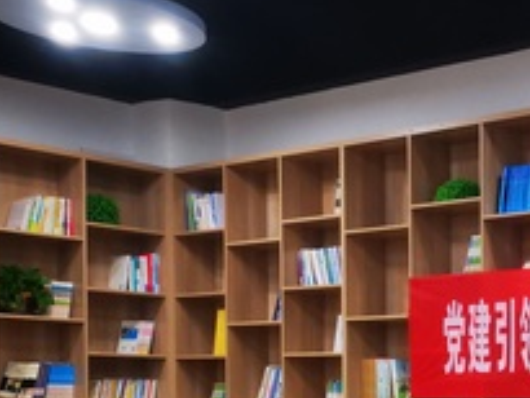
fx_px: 1210
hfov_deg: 21.9
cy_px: 452
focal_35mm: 79
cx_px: 716
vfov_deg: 17.9
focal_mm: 5.58
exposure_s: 1/100
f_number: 1.8
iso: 320
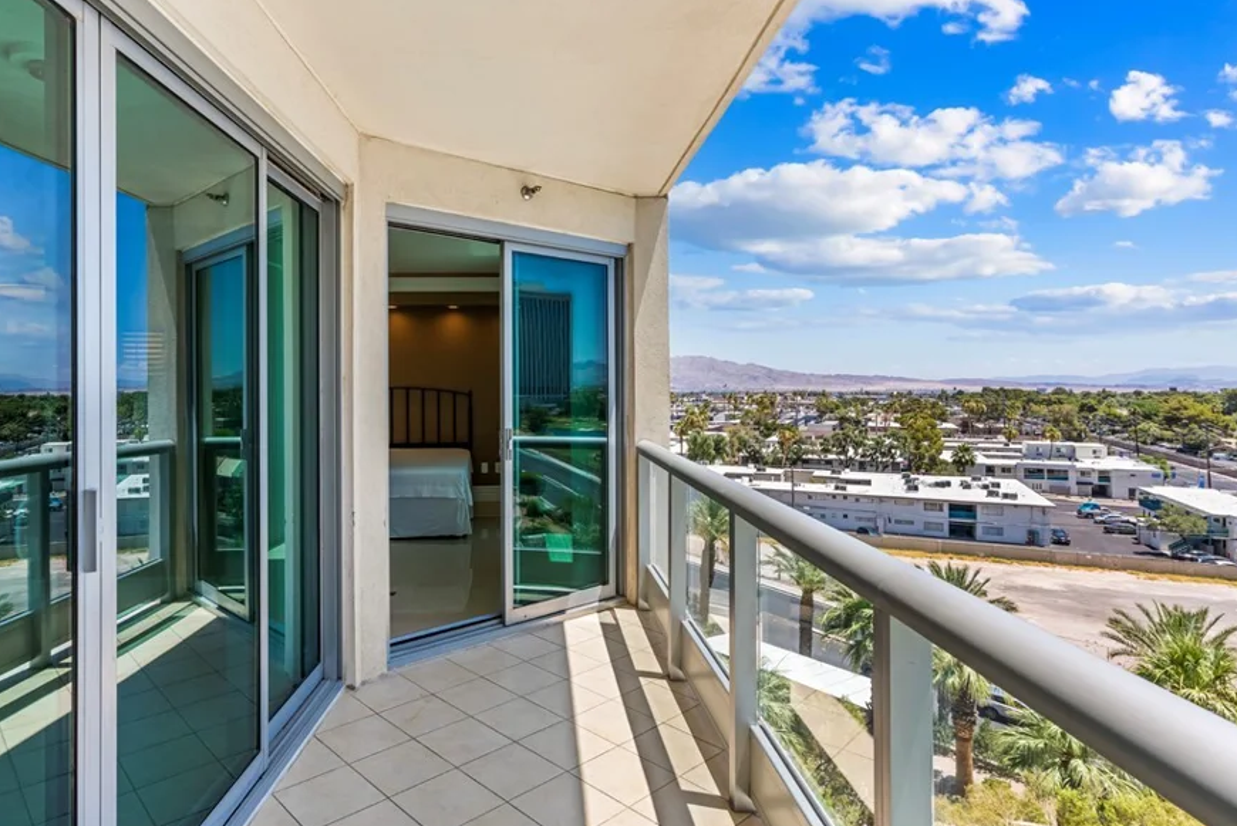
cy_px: 389
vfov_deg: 61.9
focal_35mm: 20
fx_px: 688
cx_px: 519
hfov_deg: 83.3
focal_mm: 17
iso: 400
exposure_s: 1/8000
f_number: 8
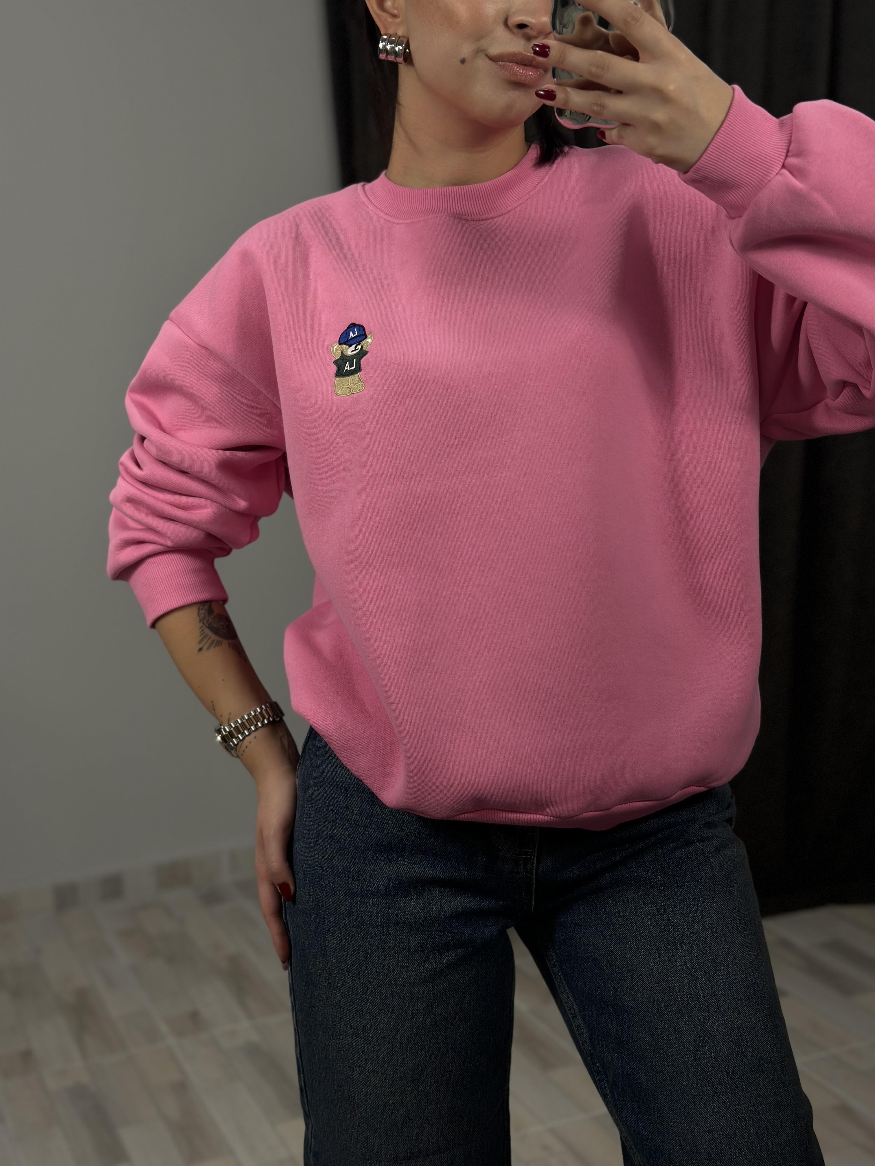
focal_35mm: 48
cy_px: 583
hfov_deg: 30.3
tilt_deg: -32.7
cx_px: 438
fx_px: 1618
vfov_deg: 39.7
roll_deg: +4.7
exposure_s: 1/100
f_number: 1.78
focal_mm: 6.86
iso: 125
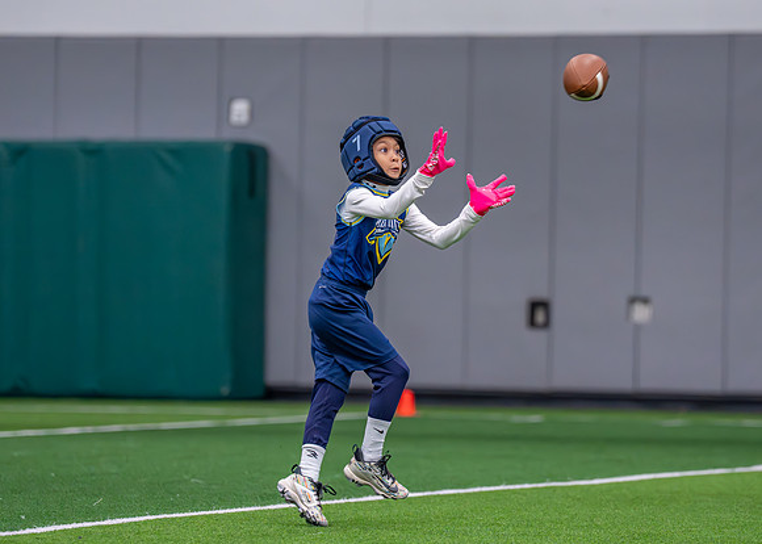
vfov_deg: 5.9
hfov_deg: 8.3
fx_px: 5246
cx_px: 417
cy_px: 284
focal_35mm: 242
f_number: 2.8
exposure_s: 1/1000
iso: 5000
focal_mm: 157
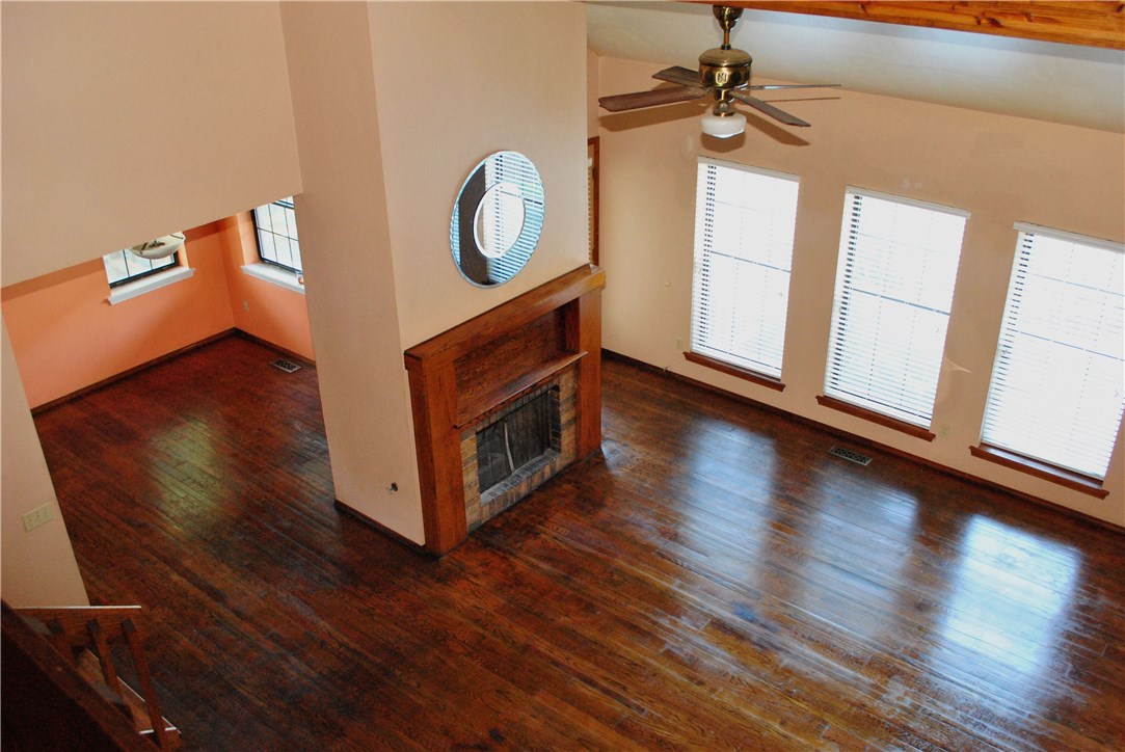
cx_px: 562
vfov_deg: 40.0
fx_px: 1032
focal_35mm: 33
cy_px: 376
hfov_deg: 57.2
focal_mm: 22
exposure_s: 1/10
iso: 1250
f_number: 7.1
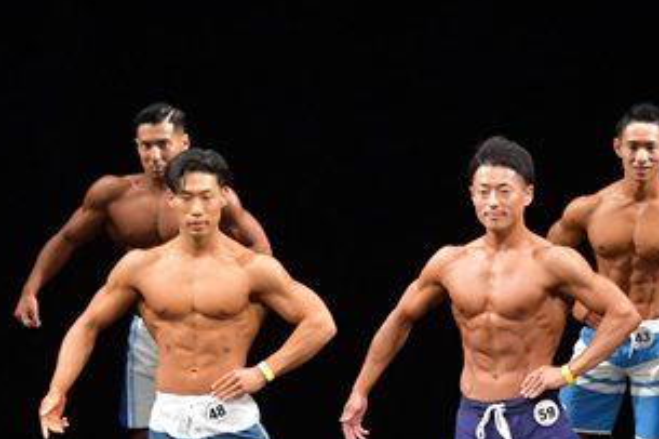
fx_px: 7812
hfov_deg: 4.8
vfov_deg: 3.2
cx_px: 466
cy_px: 437
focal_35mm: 427
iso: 3200
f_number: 5.6
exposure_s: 1/400
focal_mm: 112
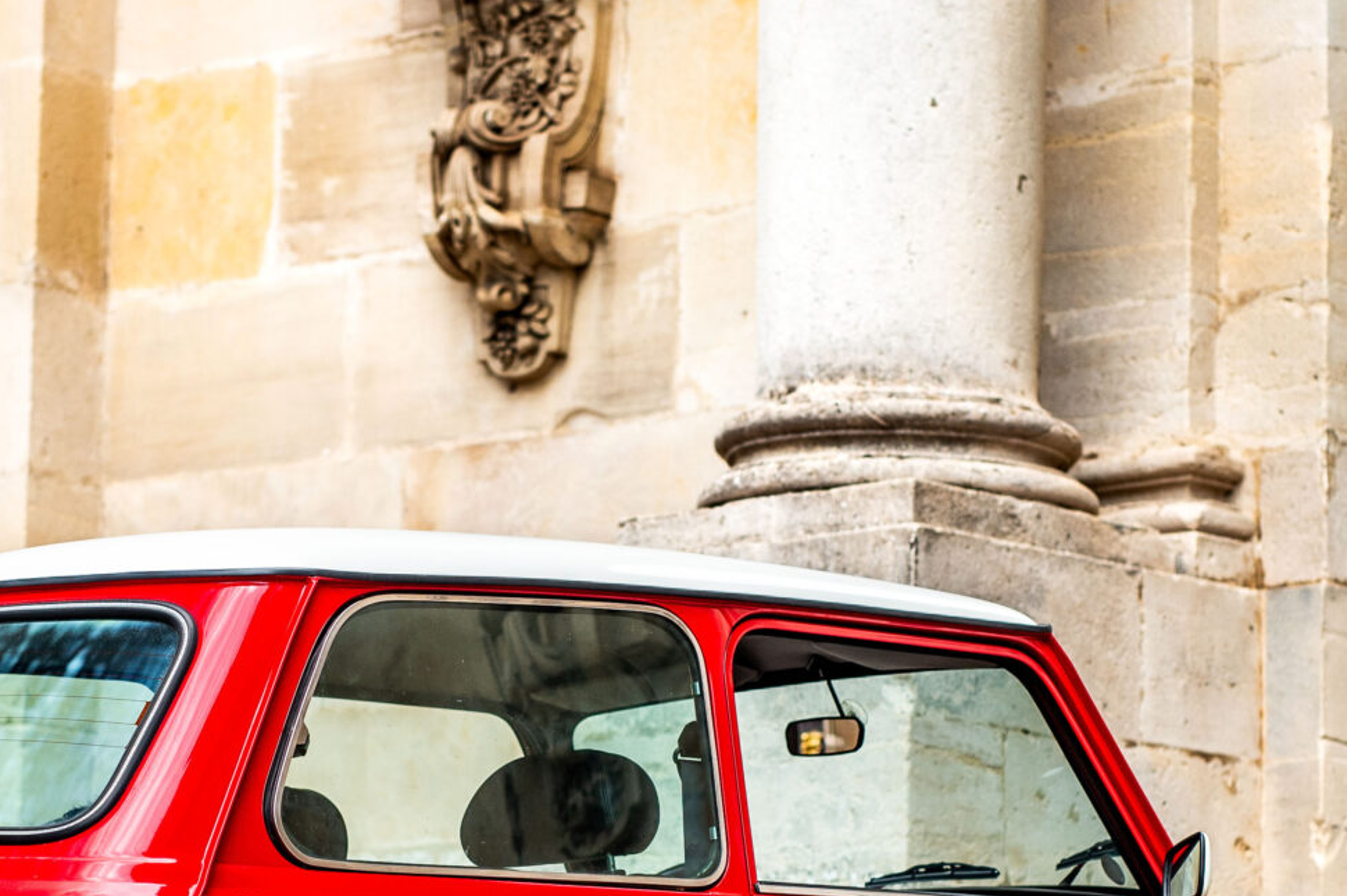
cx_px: 586
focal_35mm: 132
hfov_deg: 15.5
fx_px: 4935
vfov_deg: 10.3
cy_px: 726
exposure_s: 1/400
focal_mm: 50
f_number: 3.2
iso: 100
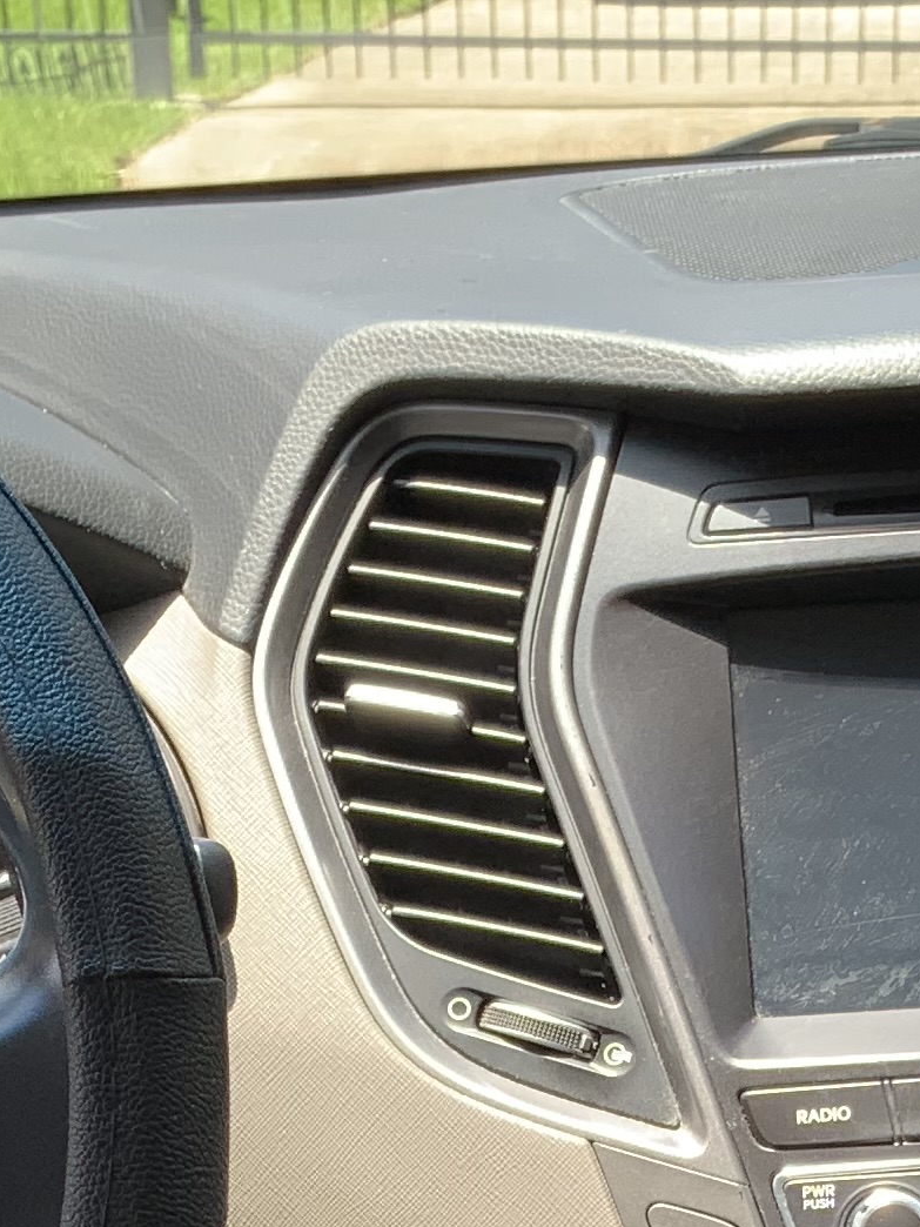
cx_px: 711
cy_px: 1354
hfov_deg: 13.2
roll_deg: -0.3
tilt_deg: -23.8
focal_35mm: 112
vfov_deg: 17.0
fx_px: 3969
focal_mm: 3
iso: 16
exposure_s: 1/165
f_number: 1.8
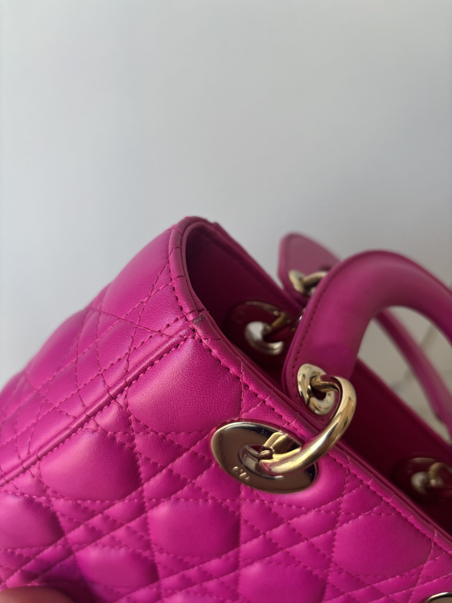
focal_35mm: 26
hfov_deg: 53.1
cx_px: 226
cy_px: 302
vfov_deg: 67.3
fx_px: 453
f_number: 1.6
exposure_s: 1/106
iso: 125
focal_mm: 5.96
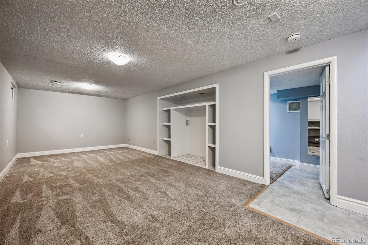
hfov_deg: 104.3
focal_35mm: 14
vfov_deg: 81.2
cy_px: 122
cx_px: 184
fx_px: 143
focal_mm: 14
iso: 400
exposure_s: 1/4
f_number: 8
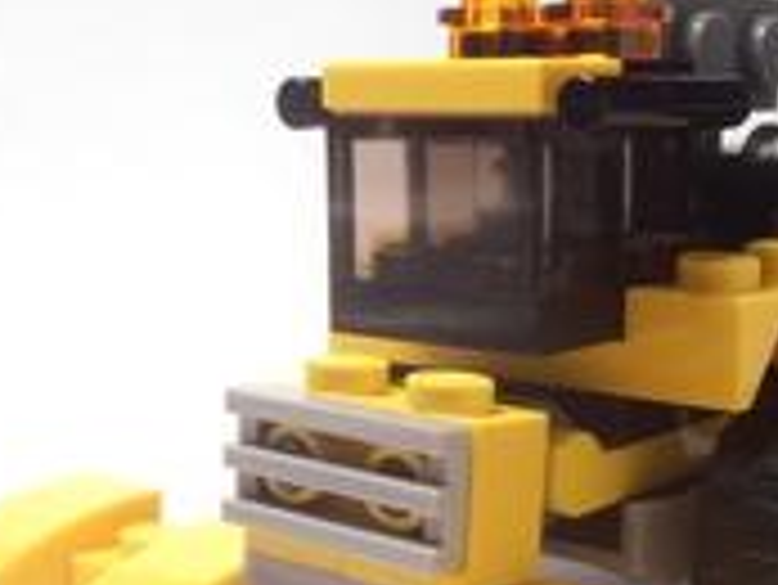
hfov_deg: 25.2
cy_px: 450
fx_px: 1732
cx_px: 526
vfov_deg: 19.0
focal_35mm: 77
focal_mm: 6.61
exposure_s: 1/40
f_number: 3.9
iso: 80
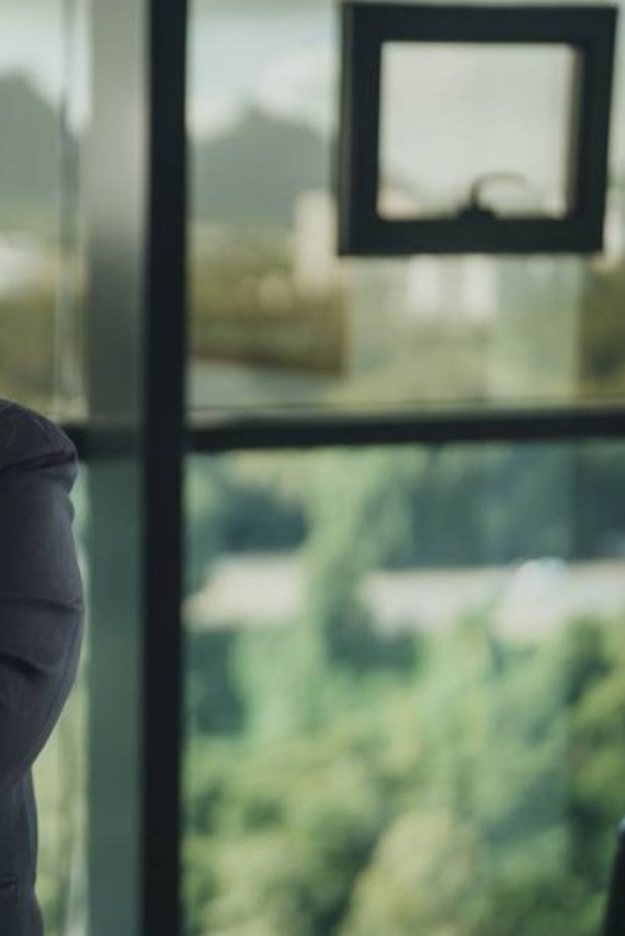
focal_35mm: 76
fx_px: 1978
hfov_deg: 17.3
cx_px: -69
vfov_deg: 26.6
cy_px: 466
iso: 250
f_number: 1.4
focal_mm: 50
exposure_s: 1/2500
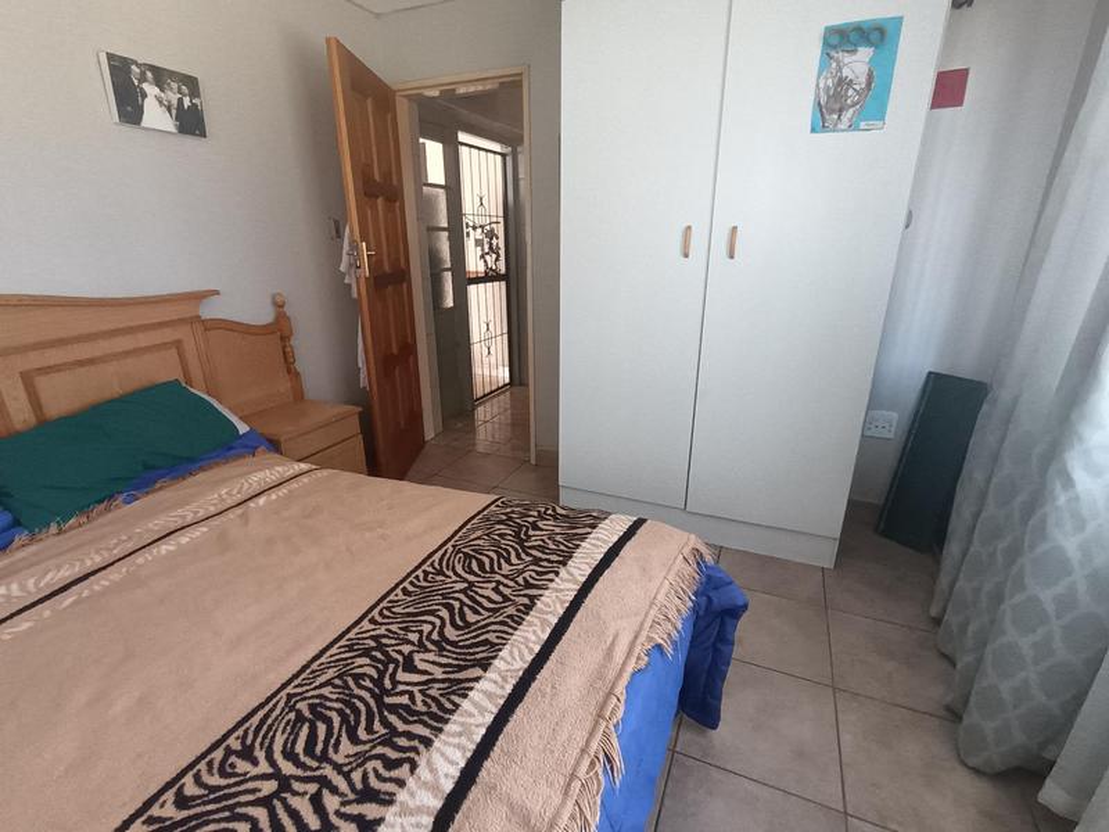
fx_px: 545
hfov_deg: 91.0
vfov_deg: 74.7
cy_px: 416
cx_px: 554
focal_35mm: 17
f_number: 2.2
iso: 754
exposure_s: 1/33.3
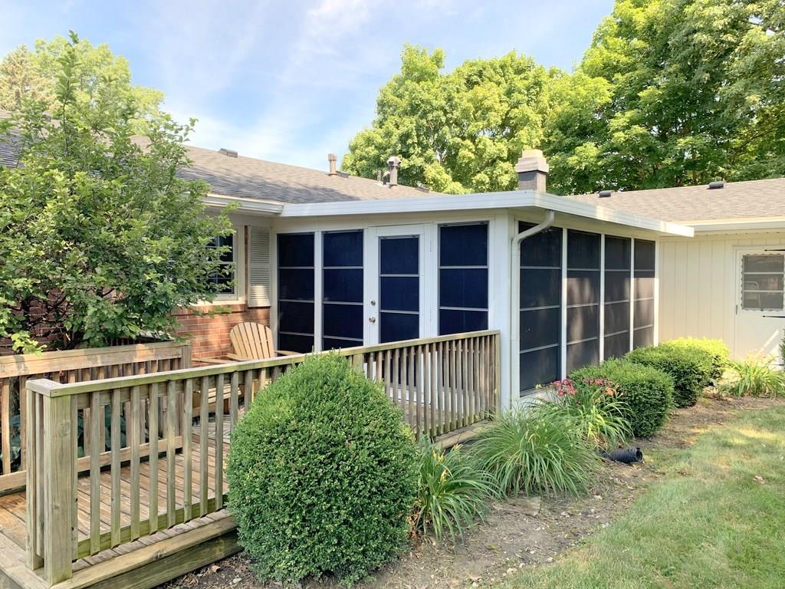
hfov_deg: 67.3
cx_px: 392
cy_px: 294
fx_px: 590
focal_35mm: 26
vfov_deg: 53.1
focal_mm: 4.25
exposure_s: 1/252
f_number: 1.8
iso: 25
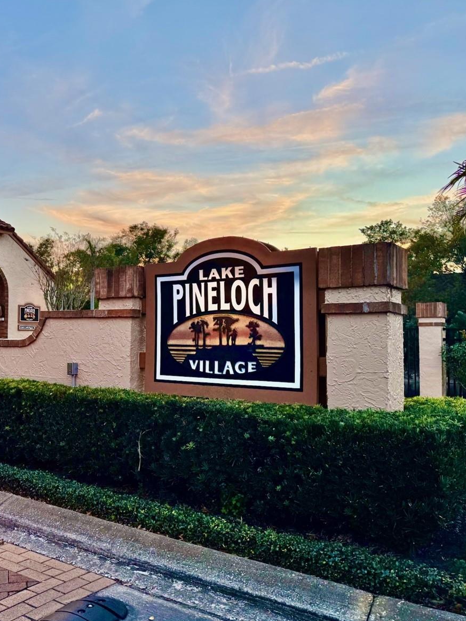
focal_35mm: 33
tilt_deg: +2.8
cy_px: 308
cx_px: 106
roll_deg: -0.4
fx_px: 592
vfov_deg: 55.4
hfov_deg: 41.4
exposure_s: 1/213
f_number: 1.78
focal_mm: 6.76
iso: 64
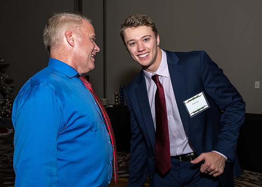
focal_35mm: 44
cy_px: 90
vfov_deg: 31.7
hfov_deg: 43.4
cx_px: 136
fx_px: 329
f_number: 7.1
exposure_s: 1/250
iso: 500
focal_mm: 19
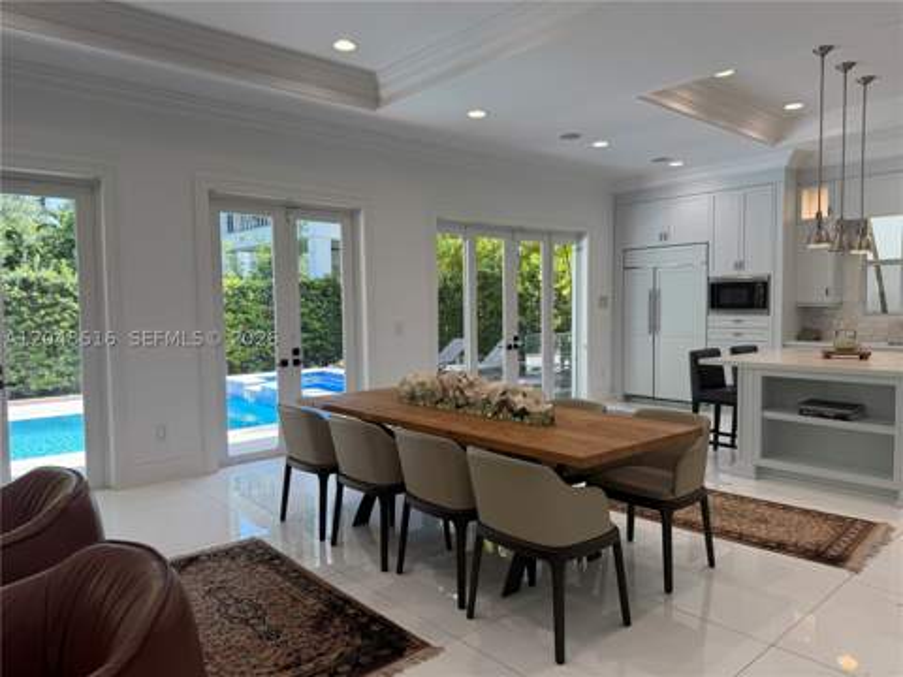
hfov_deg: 71.6
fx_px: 626
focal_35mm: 24
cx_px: 452
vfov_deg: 56.8
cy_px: 338
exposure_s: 1/170
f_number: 1.78
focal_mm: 6.76
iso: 80
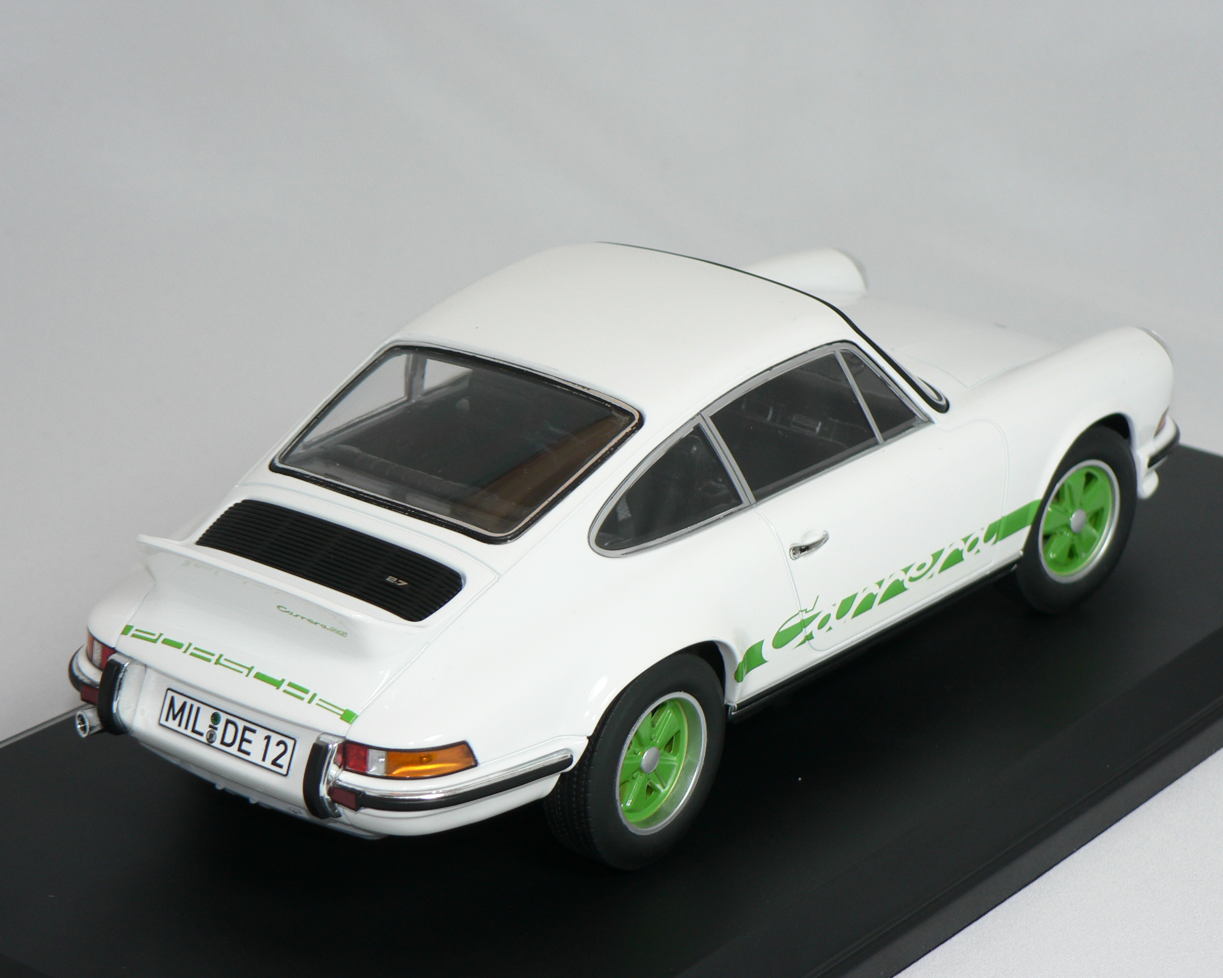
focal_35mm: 97
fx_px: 3511
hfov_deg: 19.8
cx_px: 604
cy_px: 489
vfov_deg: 15.9
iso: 80
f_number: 3.2
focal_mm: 15.5
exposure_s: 1/60
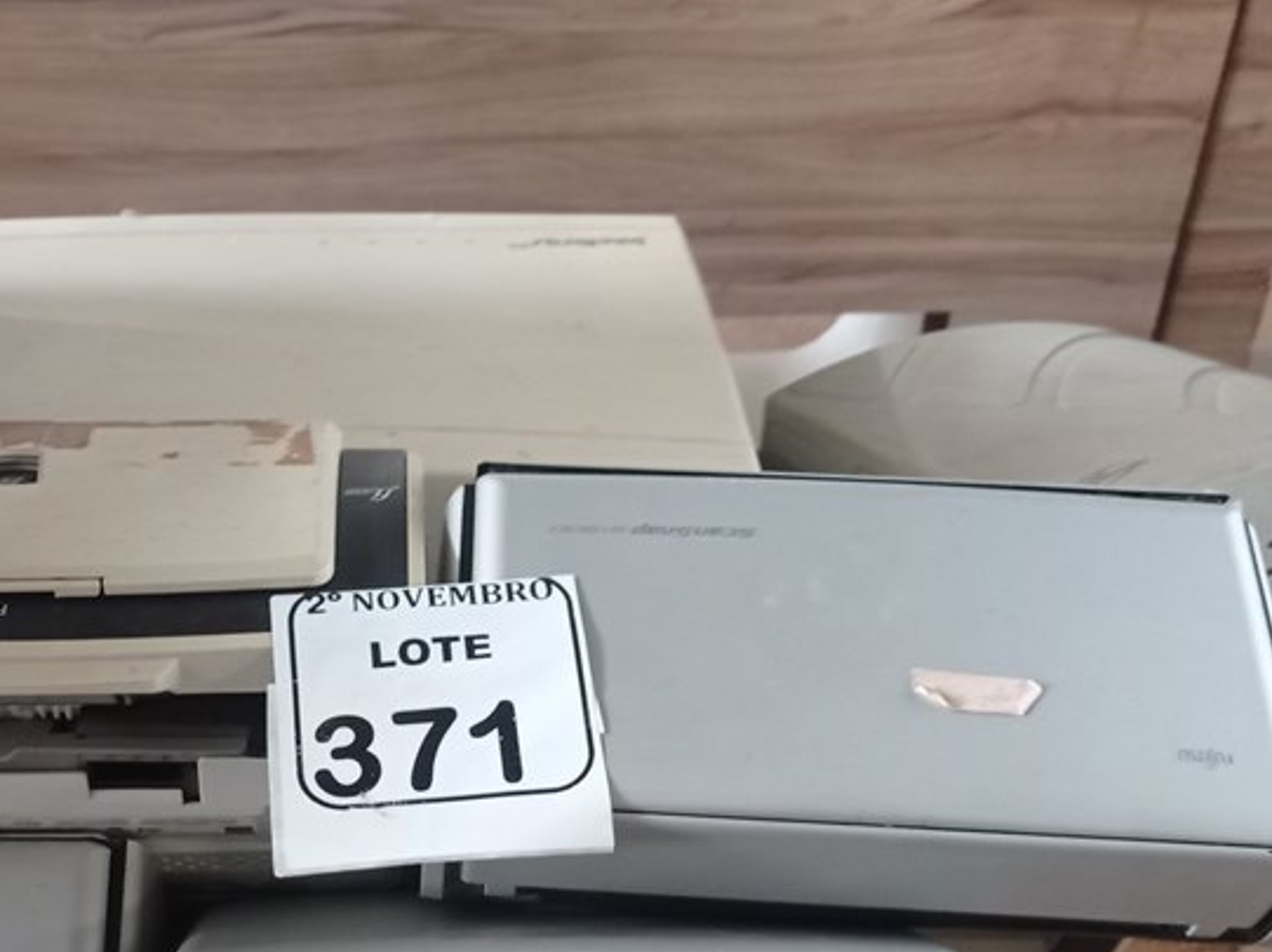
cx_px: 332
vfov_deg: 27.1
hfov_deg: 35.5
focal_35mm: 53
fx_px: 1946
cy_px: 731
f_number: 1.79
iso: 618
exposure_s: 1/24
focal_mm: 4.7
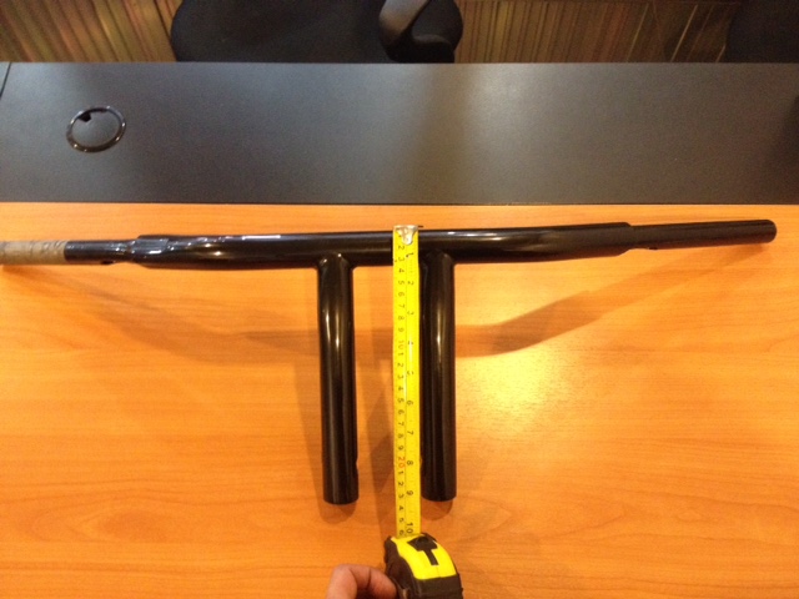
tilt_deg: -65.9
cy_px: 300
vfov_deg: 40.7
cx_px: 400
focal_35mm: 35
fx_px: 808
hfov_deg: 52.6
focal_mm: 4.28
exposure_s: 1/15
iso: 400
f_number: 2.4
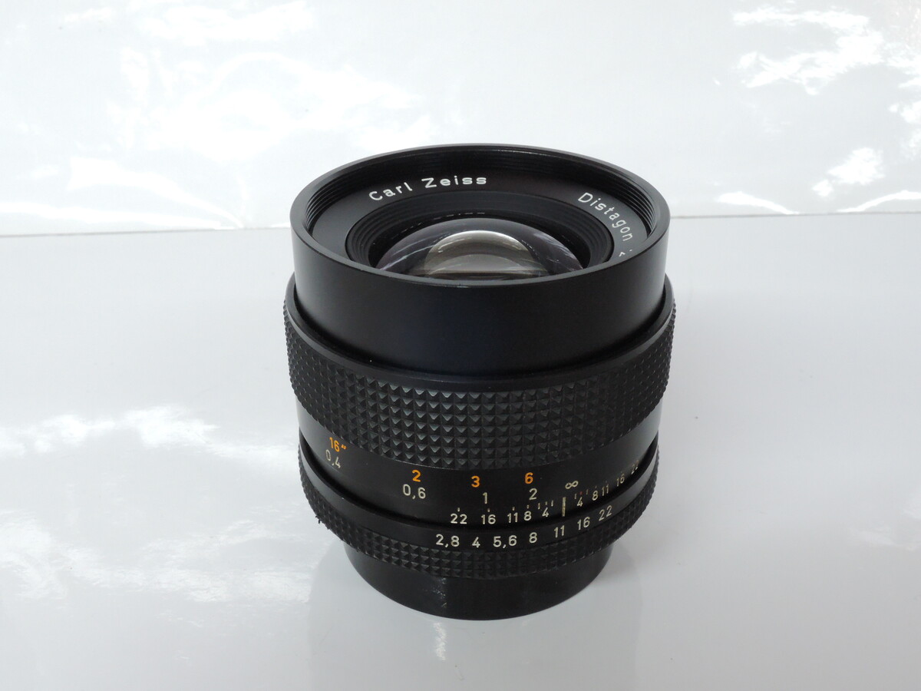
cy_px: 346
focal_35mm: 40
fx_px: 1064
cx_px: 460
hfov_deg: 46.8
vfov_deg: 36.0
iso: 800
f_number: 7.1
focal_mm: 8.6
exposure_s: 1/20
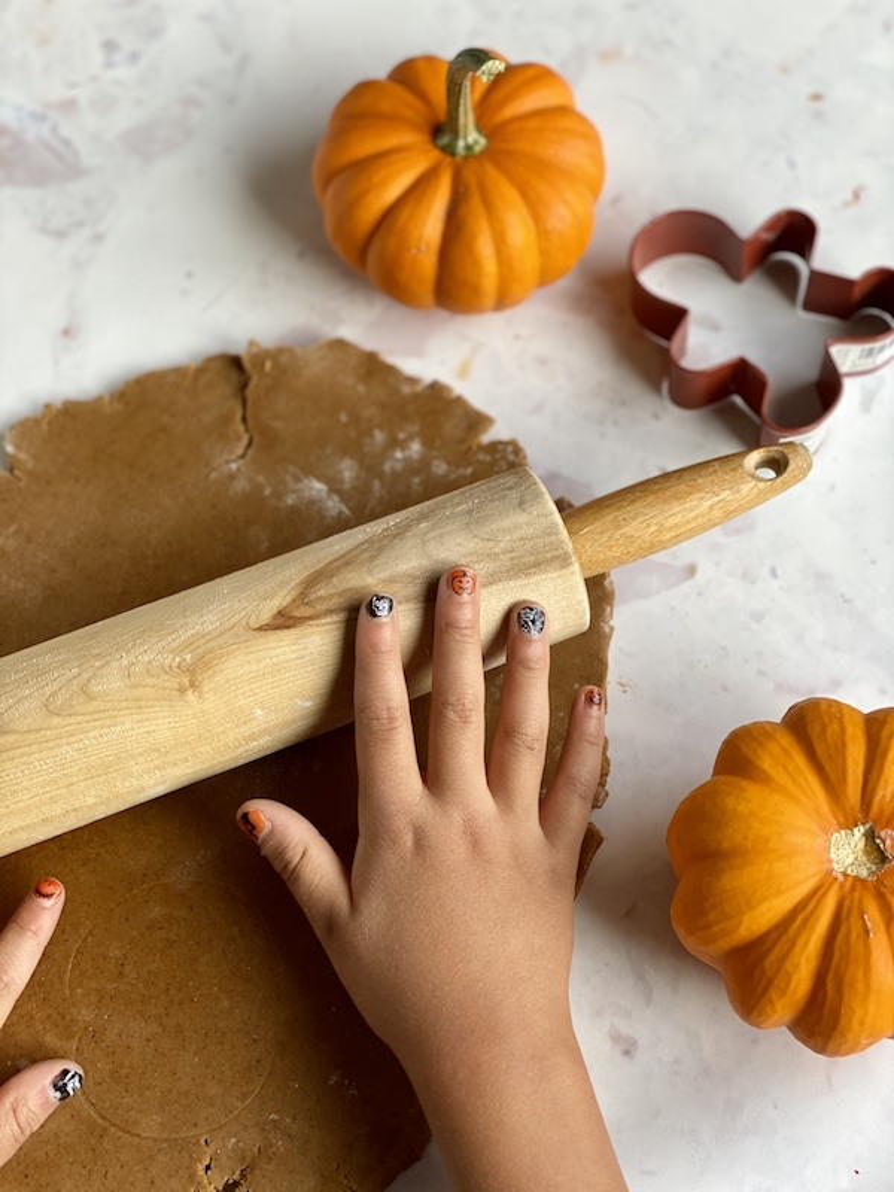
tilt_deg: -66.5
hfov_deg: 28.0
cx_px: 447
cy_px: 596
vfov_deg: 36.8
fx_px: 1791
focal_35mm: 52
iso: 64
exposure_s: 1/122
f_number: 2
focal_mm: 6
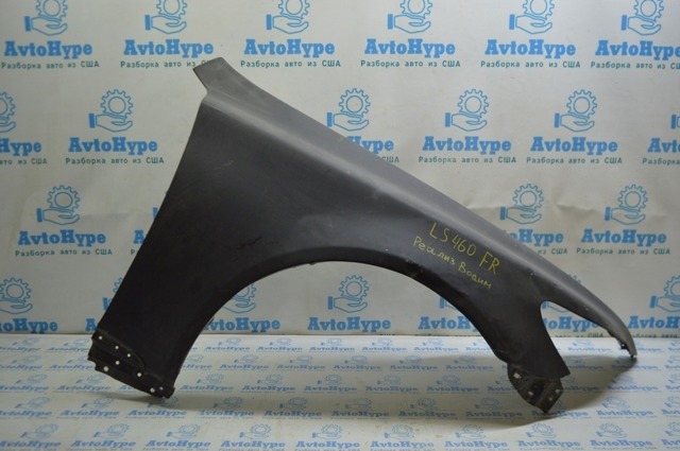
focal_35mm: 30
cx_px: 340
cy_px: 226
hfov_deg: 62.0
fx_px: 566
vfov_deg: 43.5
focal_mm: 20
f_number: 3.5
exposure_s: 1/100
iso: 400
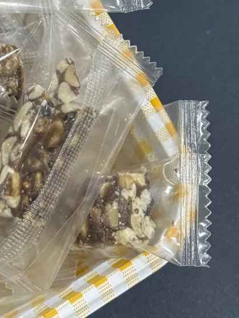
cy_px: 41
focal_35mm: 125
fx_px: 1150
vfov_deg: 15.6
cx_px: -64
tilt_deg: -64.7
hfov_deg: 11.6
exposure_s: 1/50
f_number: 1.78
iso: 80
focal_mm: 6.76
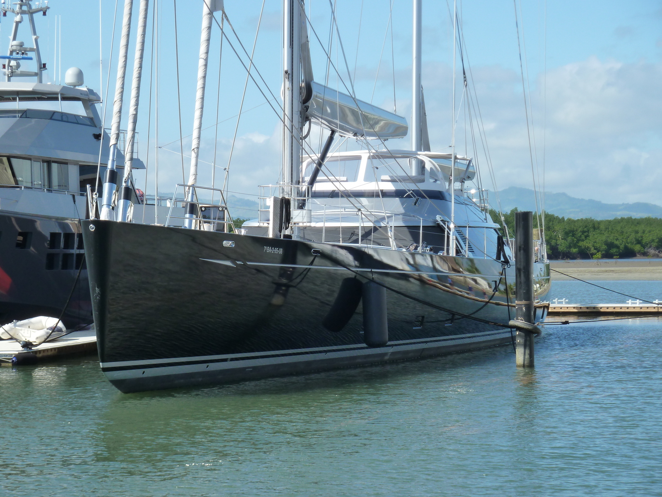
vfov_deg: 13.3
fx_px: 2123
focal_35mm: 111
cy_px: 248
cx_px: 331
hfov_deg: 17.7
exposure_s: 1/400
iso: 125
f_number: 4.4
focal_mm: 18.2
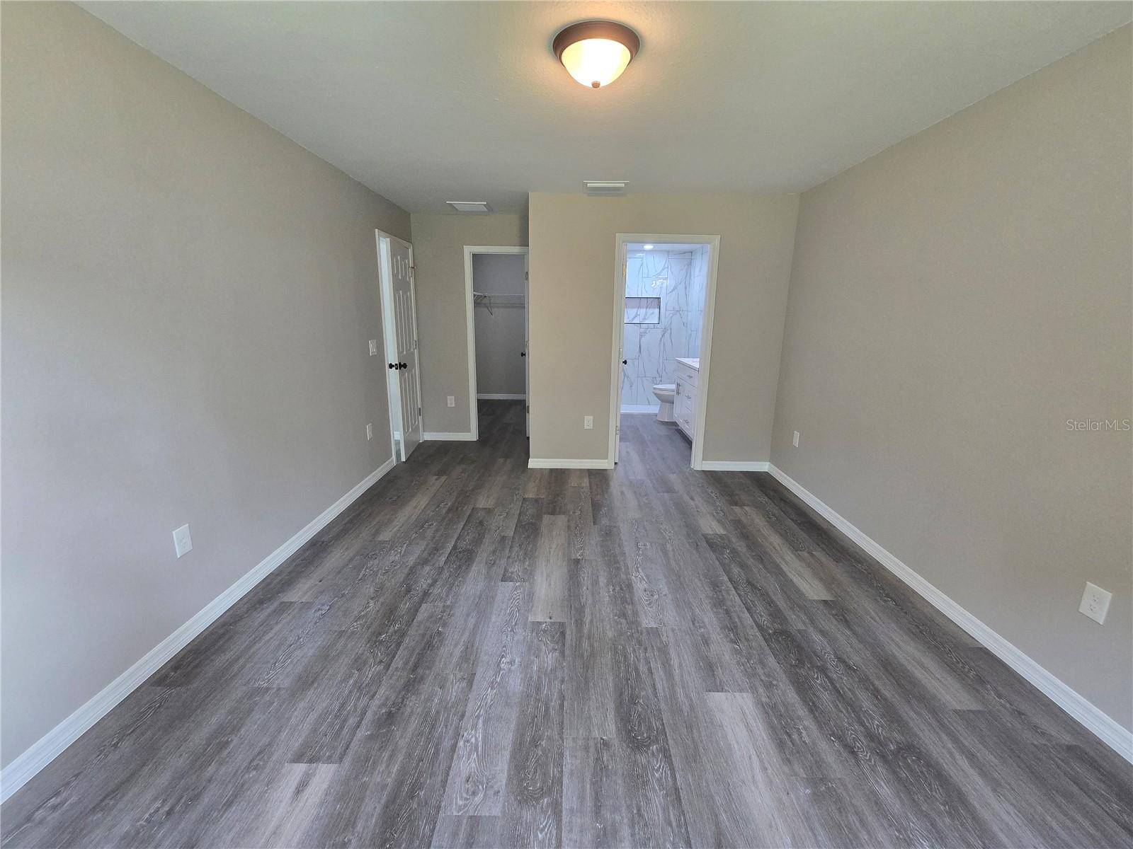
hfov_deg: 106.2
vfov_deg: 89.9
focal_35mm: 13
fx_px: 425
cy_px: 424
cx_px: 566
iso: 200
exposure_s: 1/60
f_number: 2.2
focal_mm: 2.2
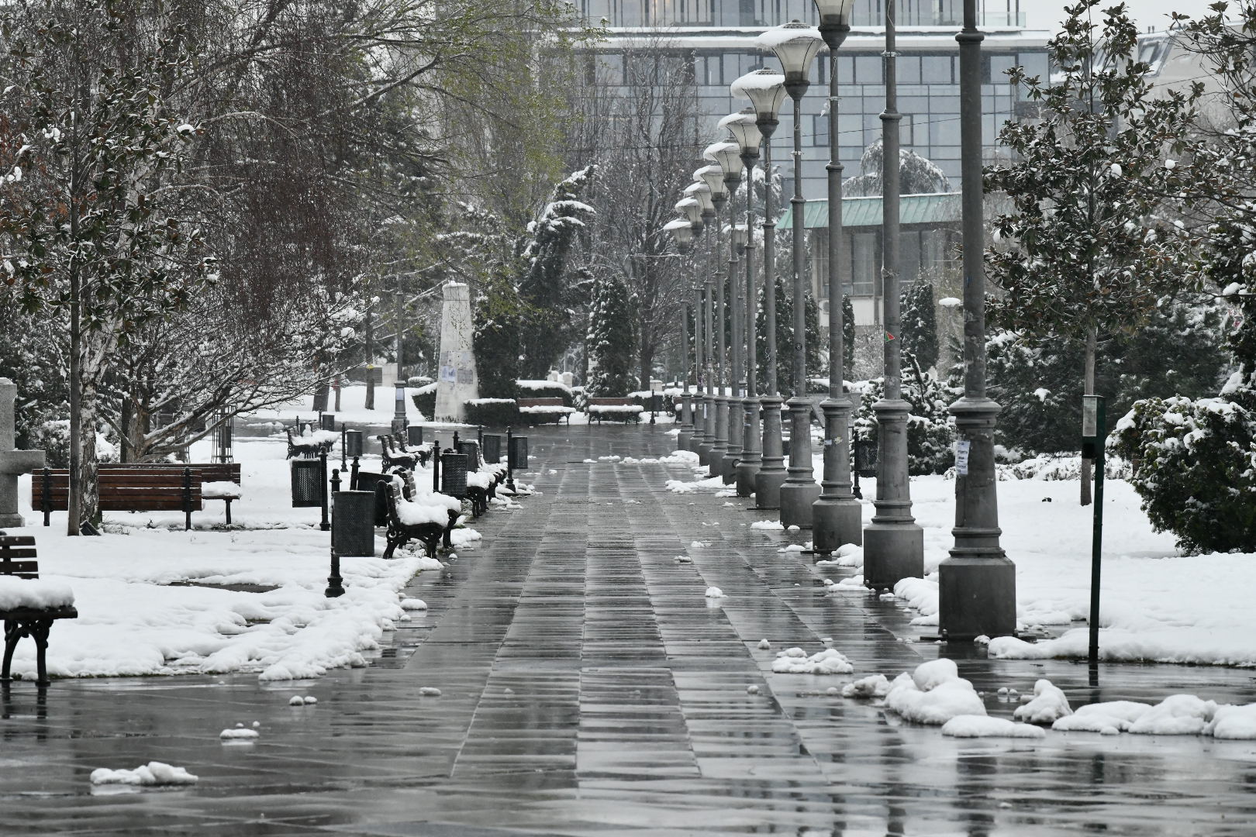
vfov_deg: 6.9
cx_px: 628
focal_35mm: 200
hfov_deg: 10.3
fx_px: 6977
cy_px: 418
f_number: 11
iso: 3200
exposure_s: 1/100
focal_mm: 200
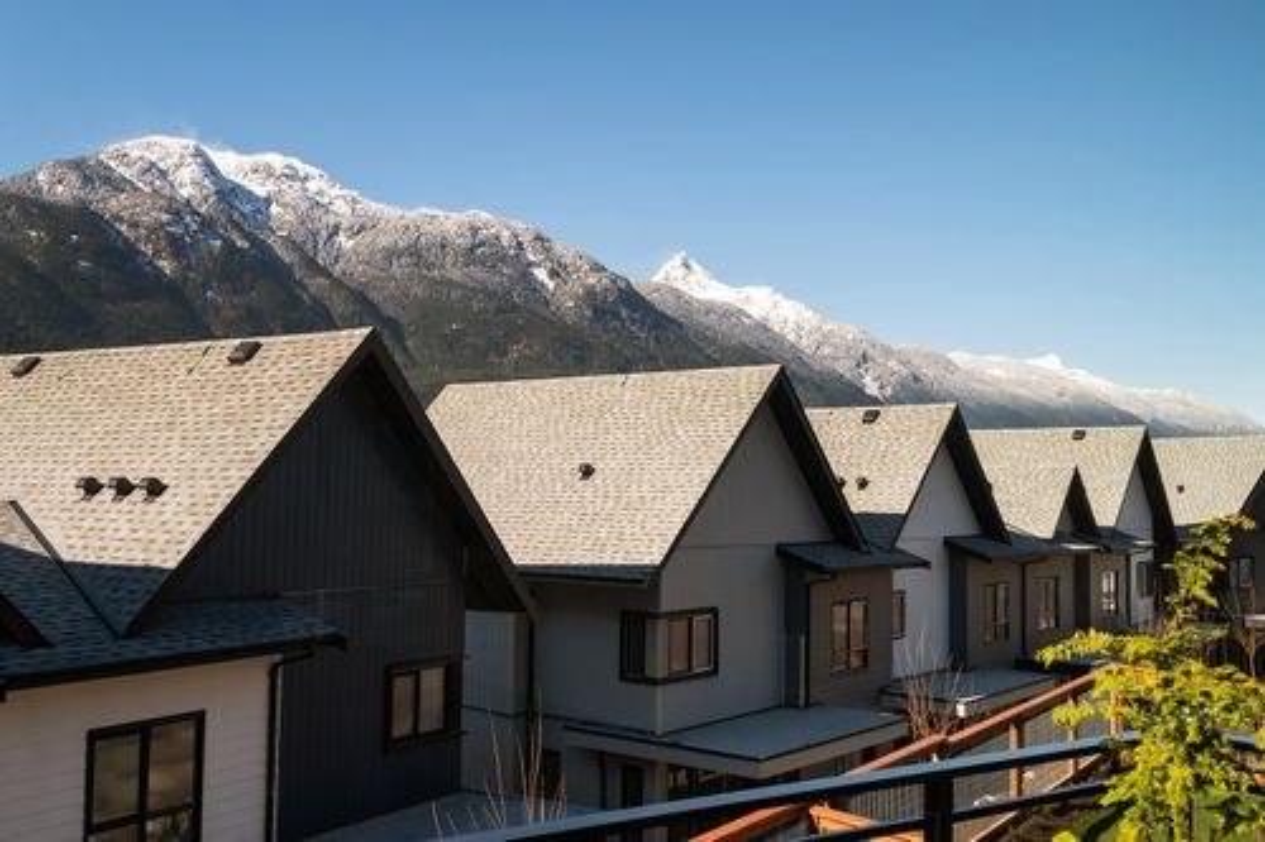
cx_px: 632
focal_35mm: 35
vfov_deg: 37.8
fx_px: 1229
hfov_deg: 54.5
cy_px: 421
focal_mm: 35
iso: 400
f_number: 16
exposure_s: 1/160
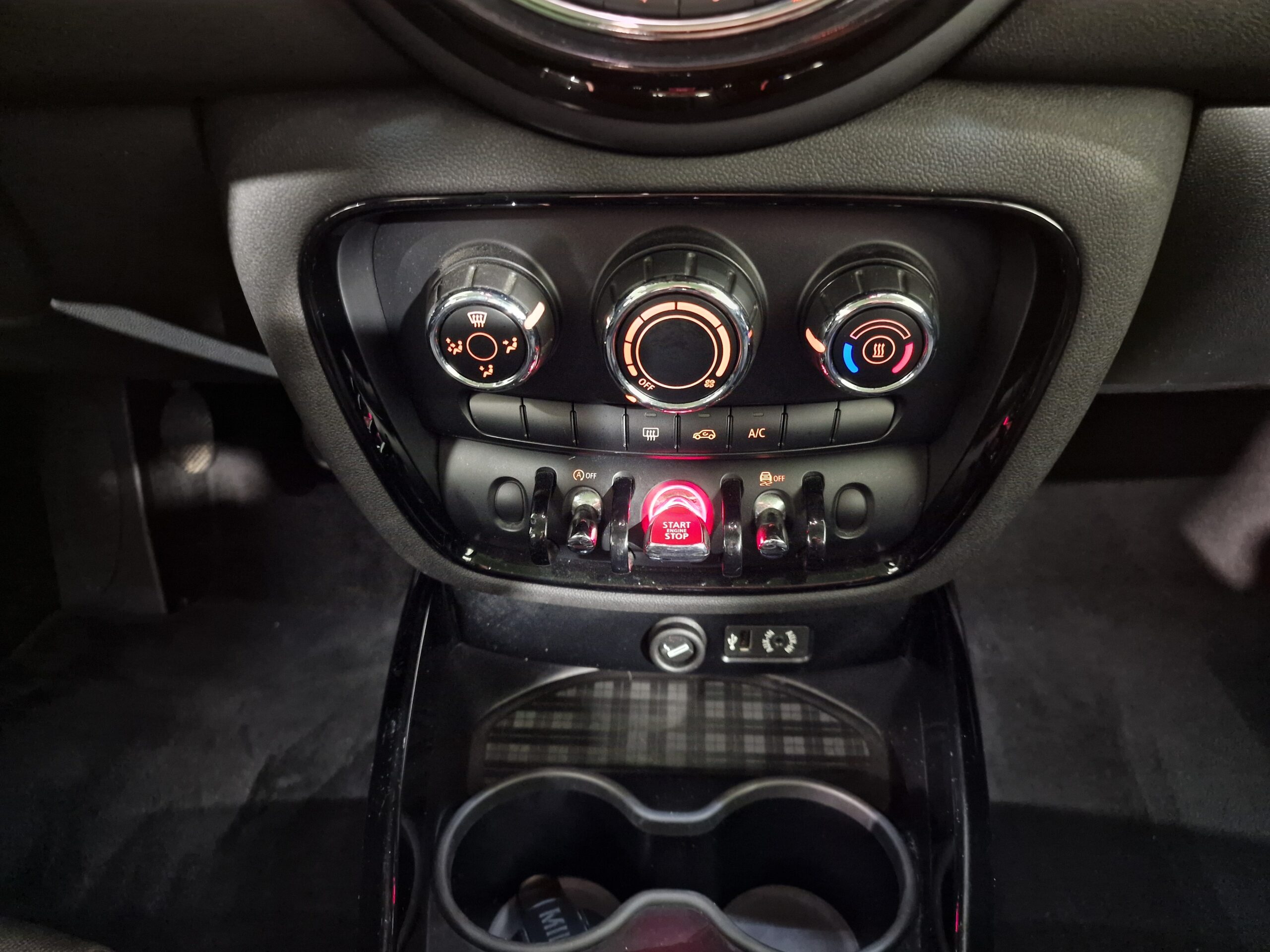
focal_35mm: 23
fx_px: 844
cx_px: 635
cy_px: 476
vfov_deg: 58.9
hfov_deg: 73.9
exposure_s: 1/10
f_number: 1.8
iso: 1000
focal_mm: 6.4
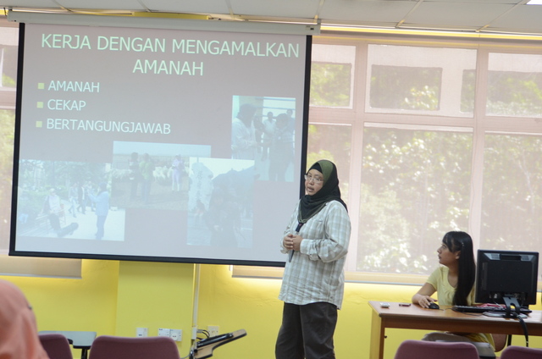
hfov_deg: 24.7
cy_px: 180
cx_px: 271
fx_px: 1240
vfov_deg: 16.5
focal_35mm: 82
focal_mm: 55
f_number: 4
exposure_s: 1/60
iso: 1000
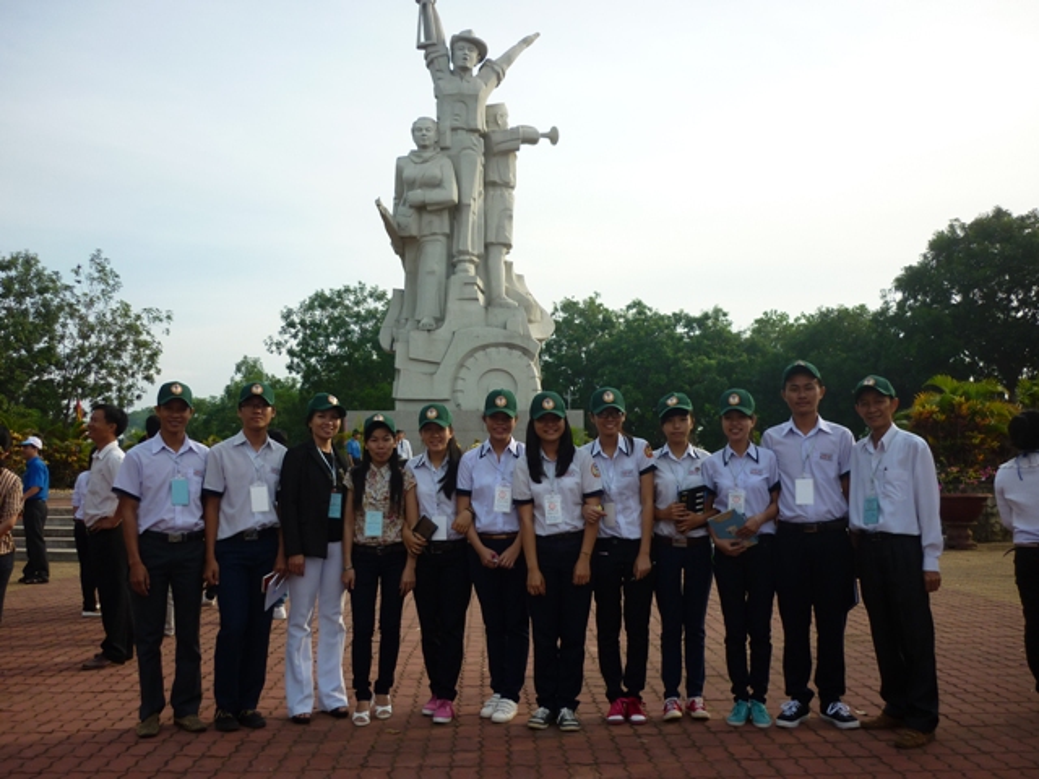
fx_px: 990
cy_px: 390
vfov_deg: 42.9
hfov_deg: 55.4
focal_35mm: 33
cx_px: 520
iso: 80
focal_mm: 5.5
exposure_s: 1/500
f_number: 2.8
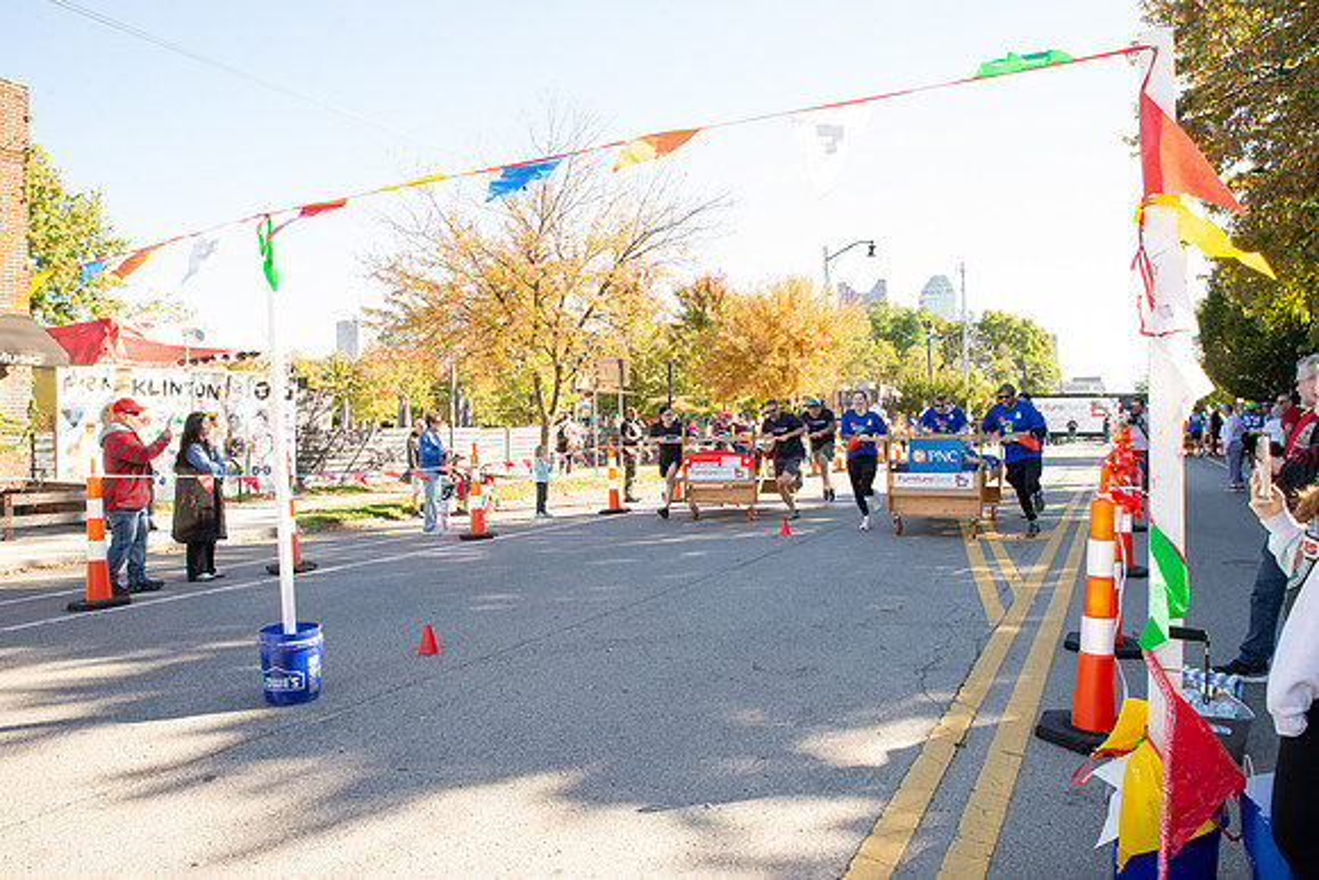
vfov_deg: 53.2
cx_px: 660
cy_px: 440
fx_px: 879
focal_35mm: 24
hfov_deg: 73.7
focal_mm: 24
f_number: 10
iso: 800
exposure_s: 1/160
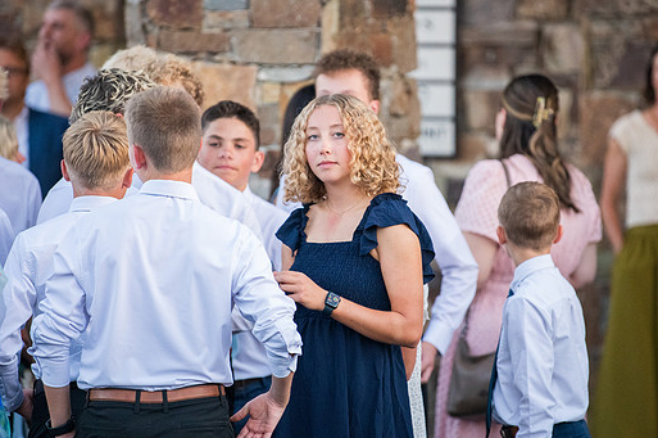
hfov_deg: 8.0
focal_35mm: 258
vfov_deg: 5.3
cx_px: 358
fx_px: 4711
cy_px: 230
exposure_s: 1/1600
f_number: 2.8
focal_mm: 190
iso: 4000
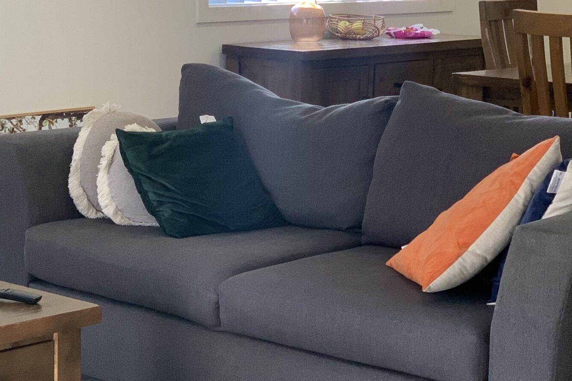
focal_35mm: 103
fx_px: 1636
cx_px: 144
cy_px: 137
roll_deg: -1.6
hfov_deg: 19.7
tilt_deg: -7.4
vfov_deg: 13.3
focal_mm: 6
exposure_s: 1/100
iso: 125
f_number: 2.4
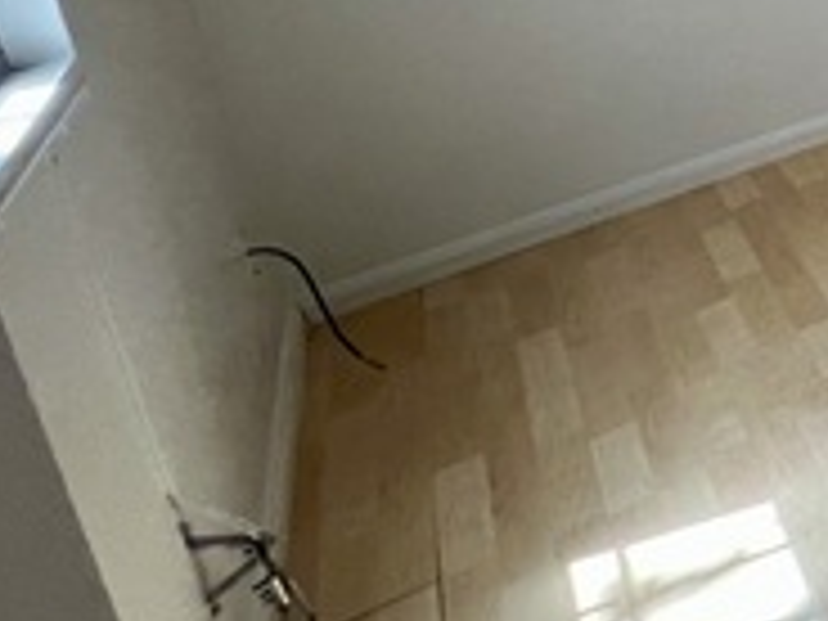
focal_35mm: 47
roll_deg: +4.5
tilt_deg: -12.7
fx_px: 1124
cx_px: 1474
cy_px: -216
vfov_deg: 25.8
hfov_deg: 22.8
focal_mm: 1.57
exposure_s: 1/120
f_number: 1.8
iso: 250
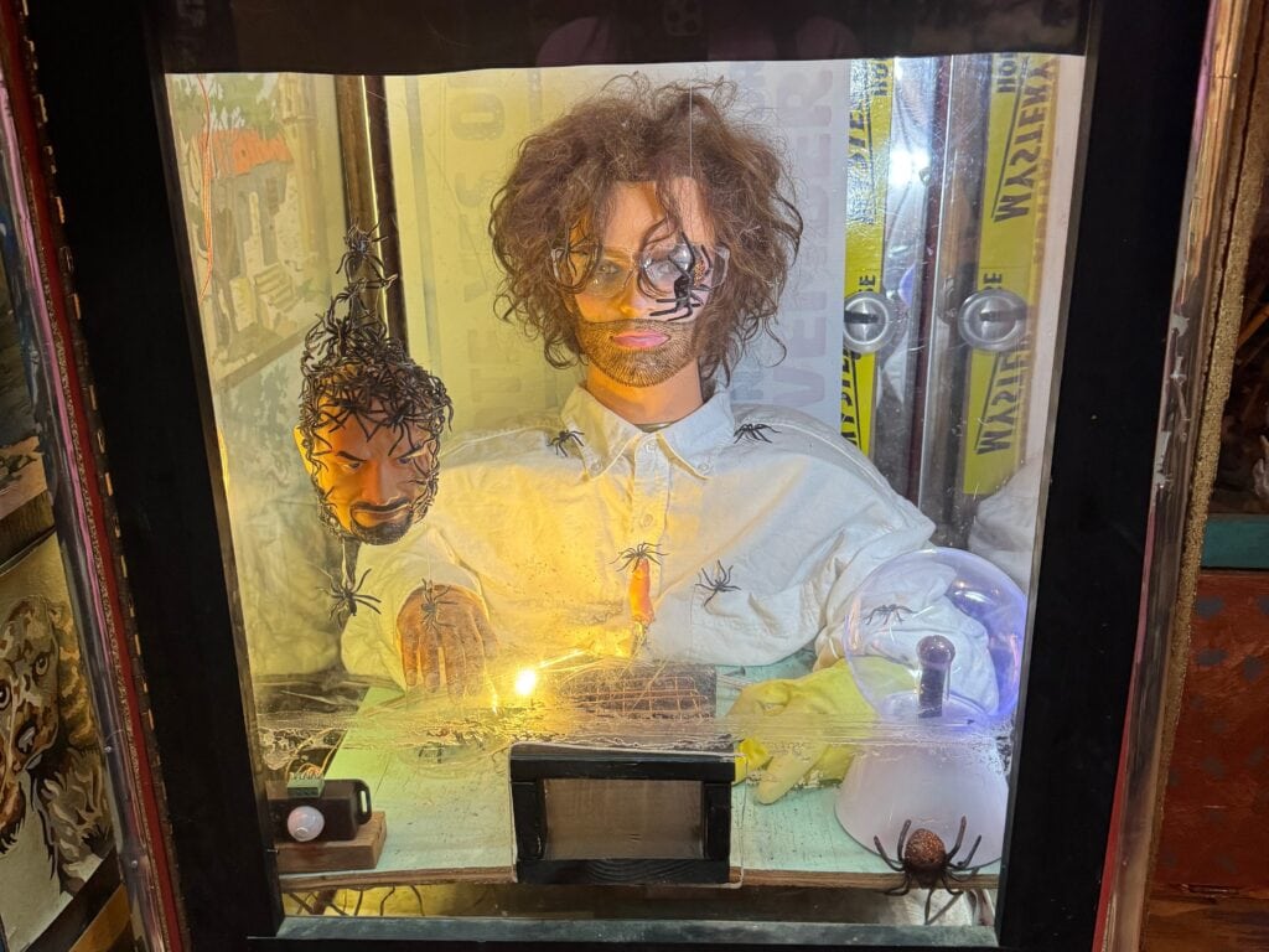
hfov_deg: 71.6
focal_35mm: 24
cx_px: 634
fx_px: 880
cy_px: 476
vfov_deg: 56.8
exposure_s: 1/60
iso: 320
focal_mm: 6.76
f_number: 1.78
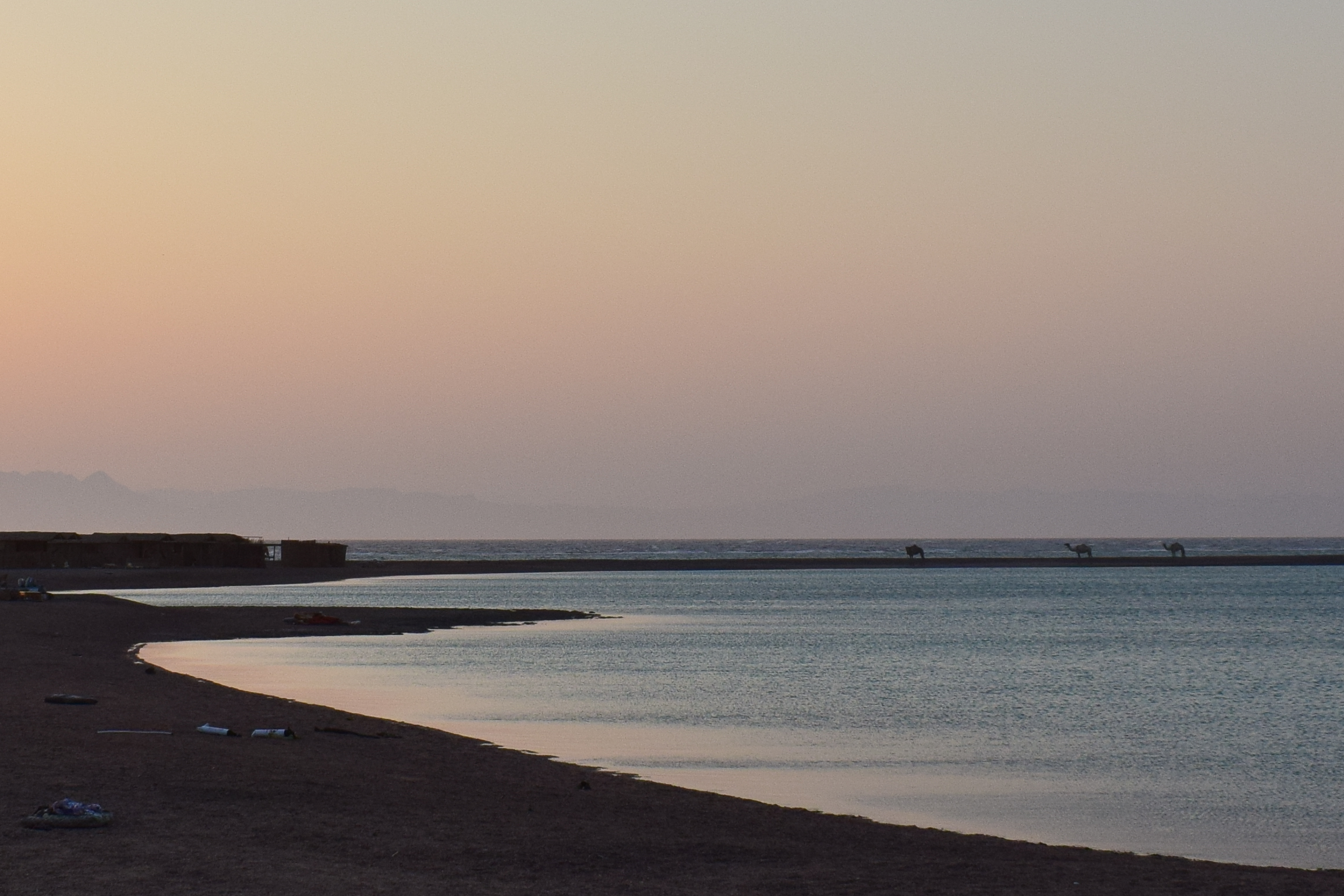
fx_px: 2911
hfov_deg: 25.9
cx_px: 450
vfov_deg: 17.5
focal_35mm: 78
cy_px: 375
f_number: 11
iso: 360
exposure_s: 1/500
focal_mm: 20
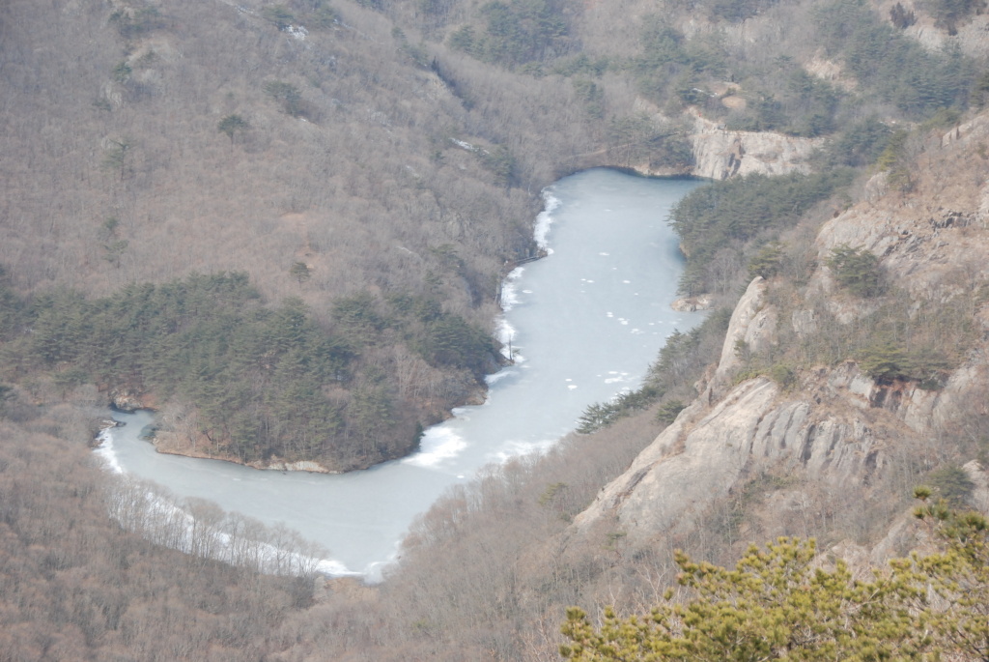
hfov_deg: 18.2
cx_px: 494
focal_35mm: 112
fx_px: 3094
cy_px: 331
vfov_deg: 12.2
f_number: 8
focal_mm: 75
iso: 800
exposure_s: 1/1000
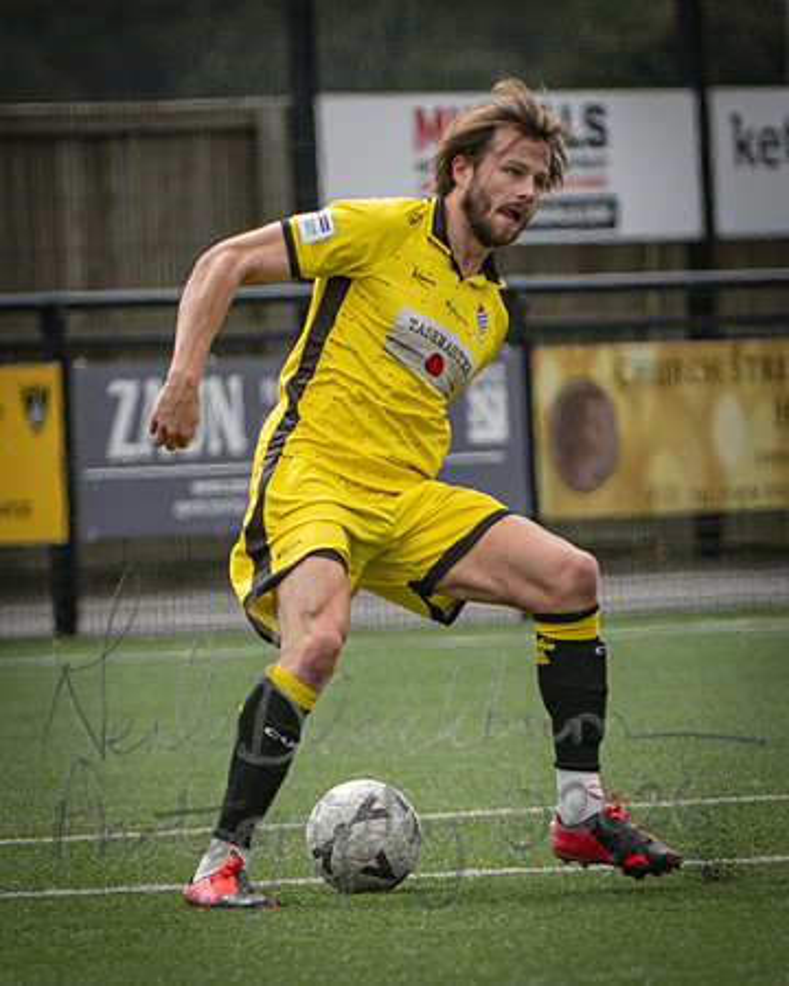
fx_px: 19891
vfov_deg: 2.8
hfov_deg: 2.3
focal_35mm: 681
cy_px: 498
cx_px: 180
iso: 400
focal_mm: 260
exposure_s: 1/3200
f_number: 4
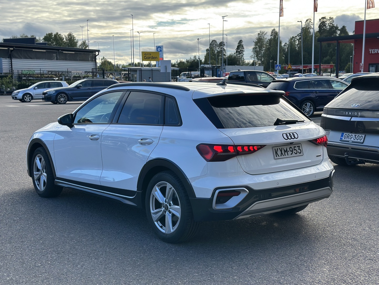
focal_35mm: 48
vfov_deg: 30.3
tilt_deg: -7.5
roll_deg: +0.6
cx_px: 190
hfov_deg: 39.7
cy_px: 142
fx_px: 526
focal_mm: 6.86
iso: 80
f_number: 1.78
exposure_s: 1/1695
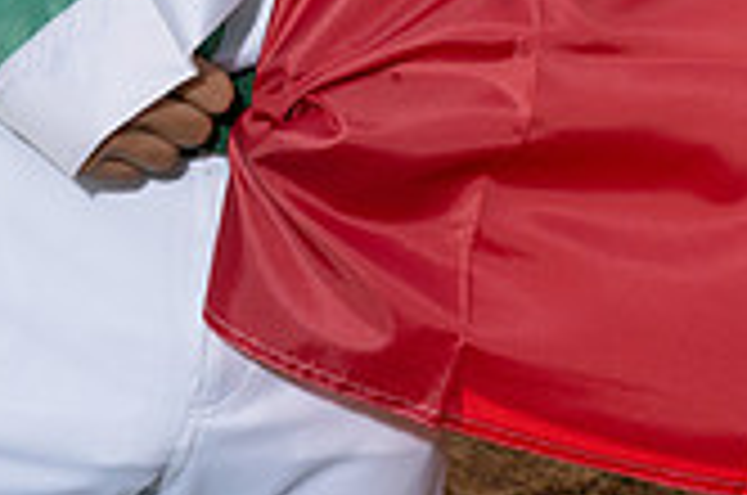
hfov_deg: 16.4
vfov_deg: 10.1
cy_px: -500
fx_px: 2589
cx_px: 324
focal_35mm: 125
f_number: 9
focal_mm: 46
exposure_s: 1/250
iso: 250
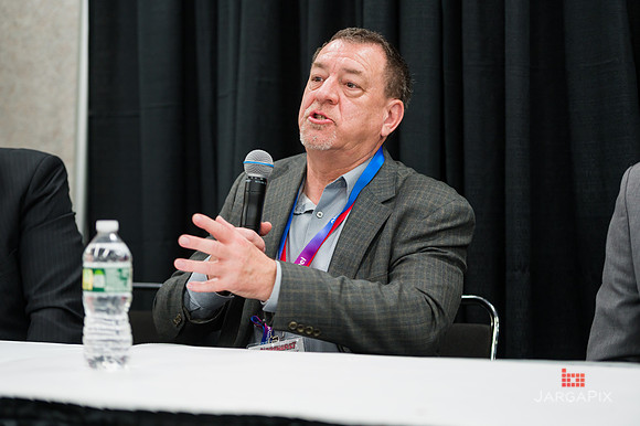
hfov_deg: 20.4
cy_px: 213
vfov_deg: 13.7
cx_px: 320
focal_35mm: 100
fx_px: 1777
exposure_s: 1/320
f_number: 3.2
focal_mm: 100
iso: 1600
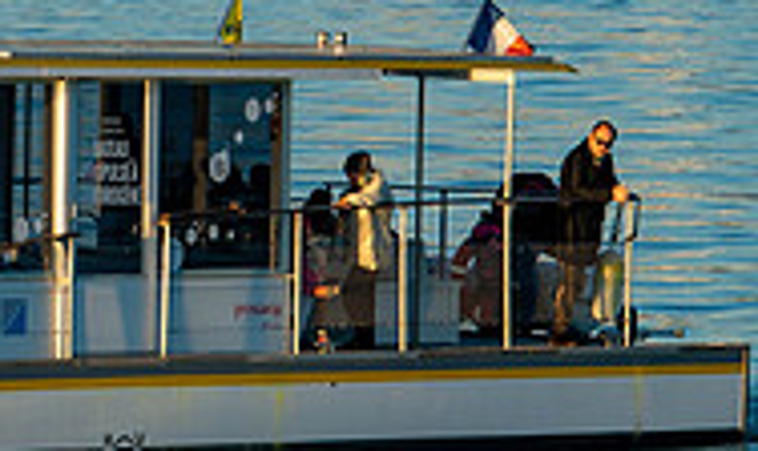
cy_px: 55
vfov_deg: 2.4
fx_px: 10970
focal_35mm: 538
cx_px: -329
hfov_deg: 3.9
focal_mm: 145
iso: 100
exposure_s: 1/200
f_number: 7.1
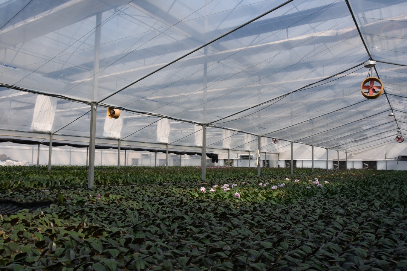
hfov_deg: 67.4
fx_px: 305
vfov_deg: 47.9
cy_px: 136
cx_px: 204
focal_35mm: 27
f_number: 9
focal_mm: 18
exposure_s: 1/320
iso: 250
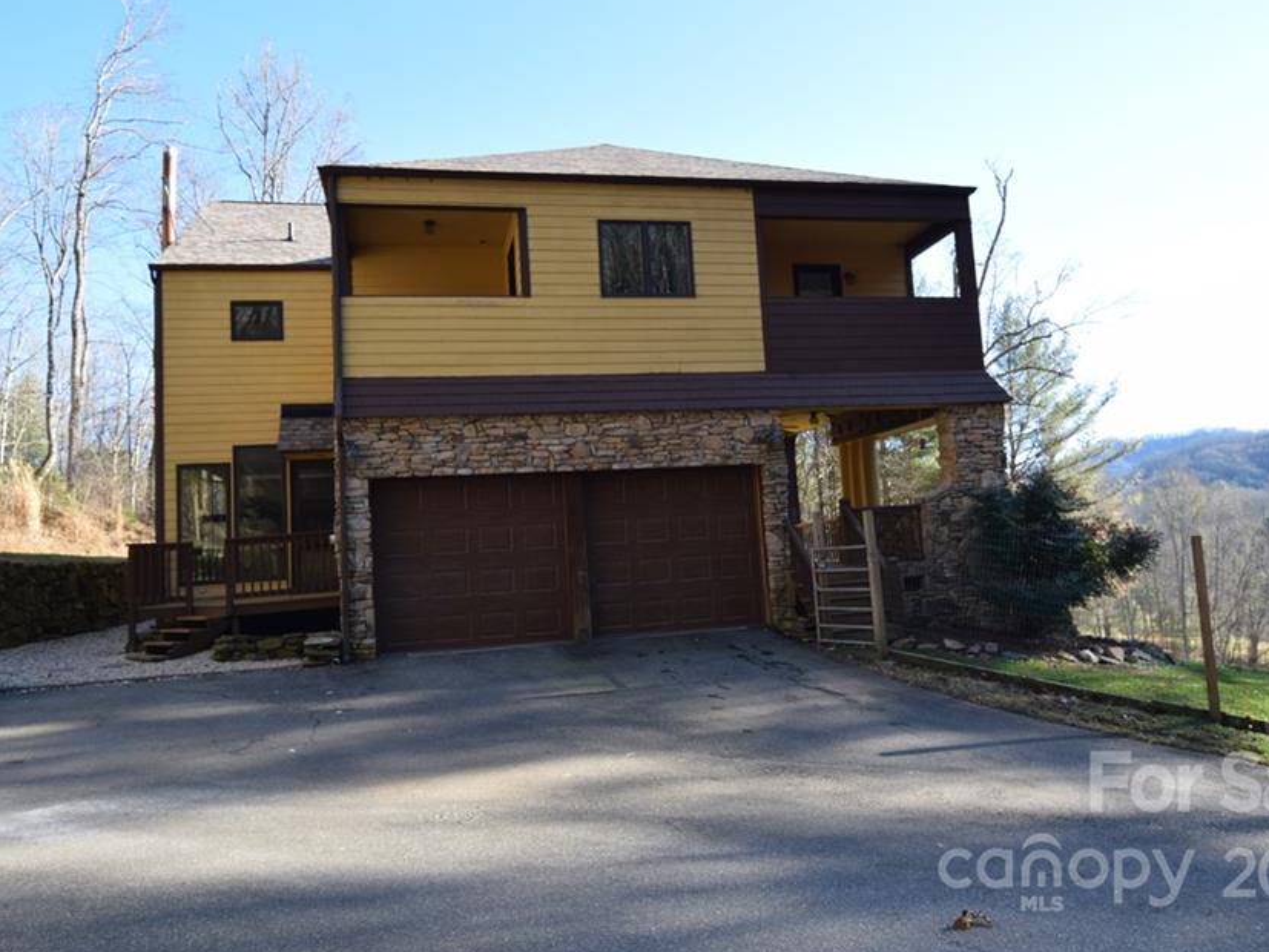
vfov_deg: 54.8
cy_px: 450
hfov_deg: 69.4
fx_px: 916
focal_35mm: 25
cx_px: 612
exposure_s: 1/200
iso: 400
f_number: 7.1
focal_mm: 14
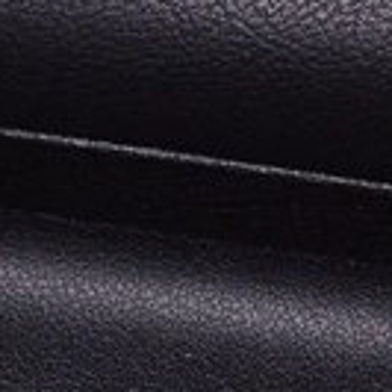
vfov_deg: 4.4
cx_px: 469
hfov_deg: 4.5
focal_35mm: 392
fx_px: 5022
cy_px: -461
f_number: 8
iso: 1600
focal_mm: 40
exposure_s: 1/200
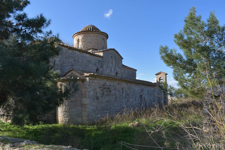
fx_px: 169
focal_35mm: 27
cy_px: 75
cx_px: 112
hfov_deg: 67.4
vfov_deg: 48.0
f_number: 8
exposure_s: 1/250
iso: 140
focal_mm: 18
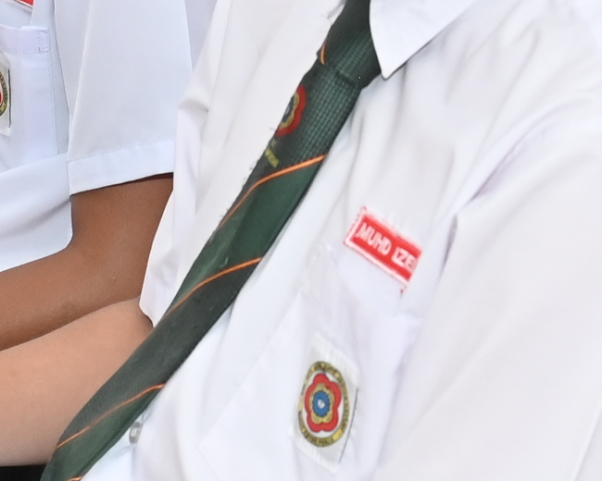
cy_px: -545
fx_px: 3724
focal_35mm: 209
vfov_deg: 7.1
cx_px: 470
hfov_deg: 9.2
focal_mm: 32
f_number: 3.5
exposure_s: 1/125
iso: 800
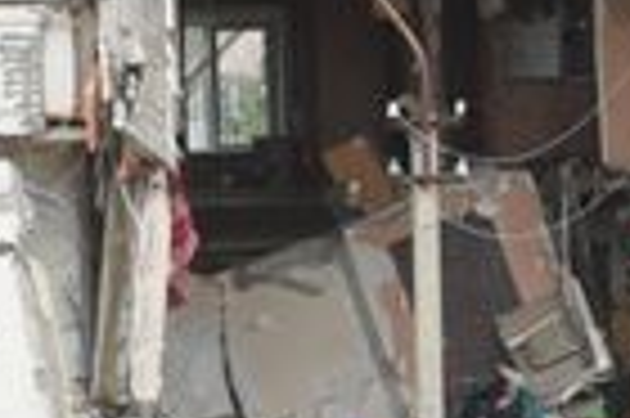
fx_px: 9177
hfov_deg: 3.9
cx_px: 396
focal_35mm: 525
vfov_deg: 2.6
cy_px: 593
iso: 640
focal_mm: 105
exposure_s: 1/1000
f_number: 5.6
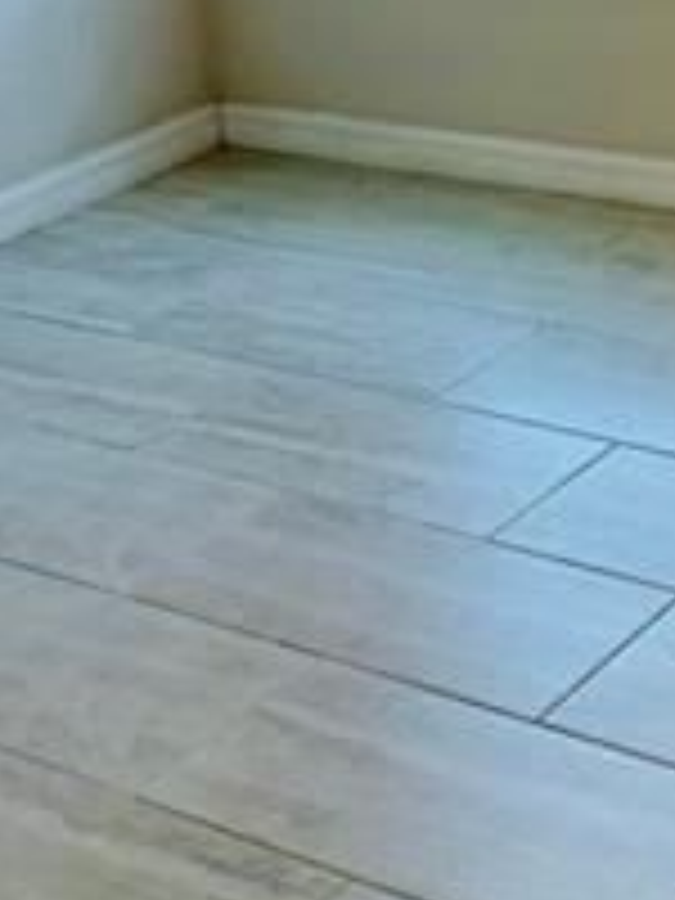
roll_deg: +5.0
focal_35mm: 92
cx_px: 495
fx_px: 2392
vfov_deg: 20.1
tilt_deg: -10.0
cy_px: -162
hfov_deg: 16.0
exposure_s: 1/120
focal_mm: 6.86
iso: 160
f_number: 1.78
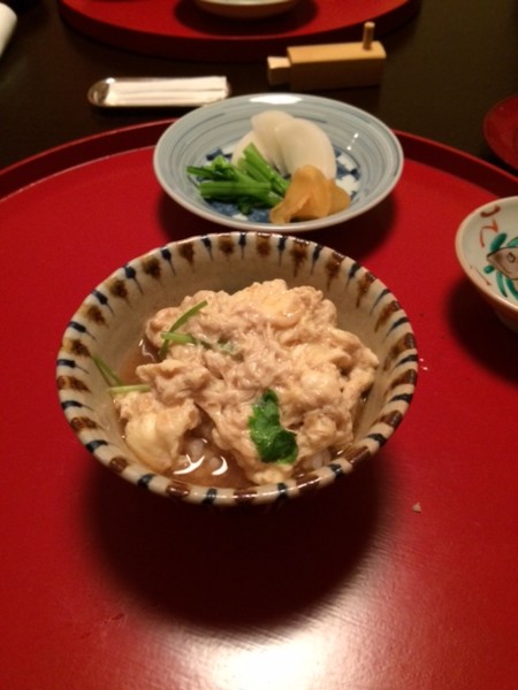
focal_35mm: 29
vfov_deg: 61.7
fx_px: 579
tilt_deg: -48.3
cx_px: 259
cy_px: 345
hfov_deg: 48.2
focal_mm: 4.15
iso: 320
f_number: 2.2
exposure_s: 1/24
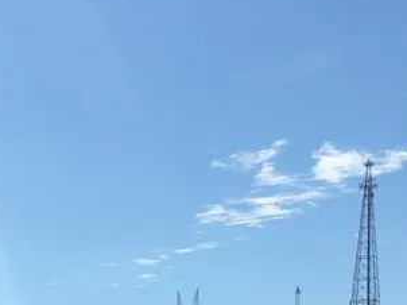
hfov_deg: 15.6
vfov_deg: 10.9
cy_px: 629
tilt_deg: -3.8
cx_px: -30
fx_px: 1445
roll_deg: -0.1
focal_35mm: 123
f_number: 2.2
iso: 25
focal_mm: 4.15
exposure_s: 1/2959
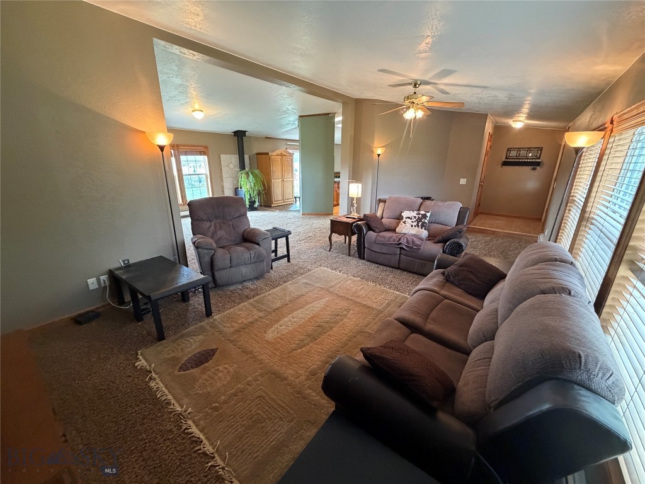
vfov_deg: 85.7
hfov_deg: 102.1
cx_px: 322
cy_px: 242
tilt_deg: -17.2
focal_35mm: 14
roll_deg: -0.1
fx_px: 261
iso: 640
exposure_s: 1/60
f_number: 2.2
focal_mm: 2.22
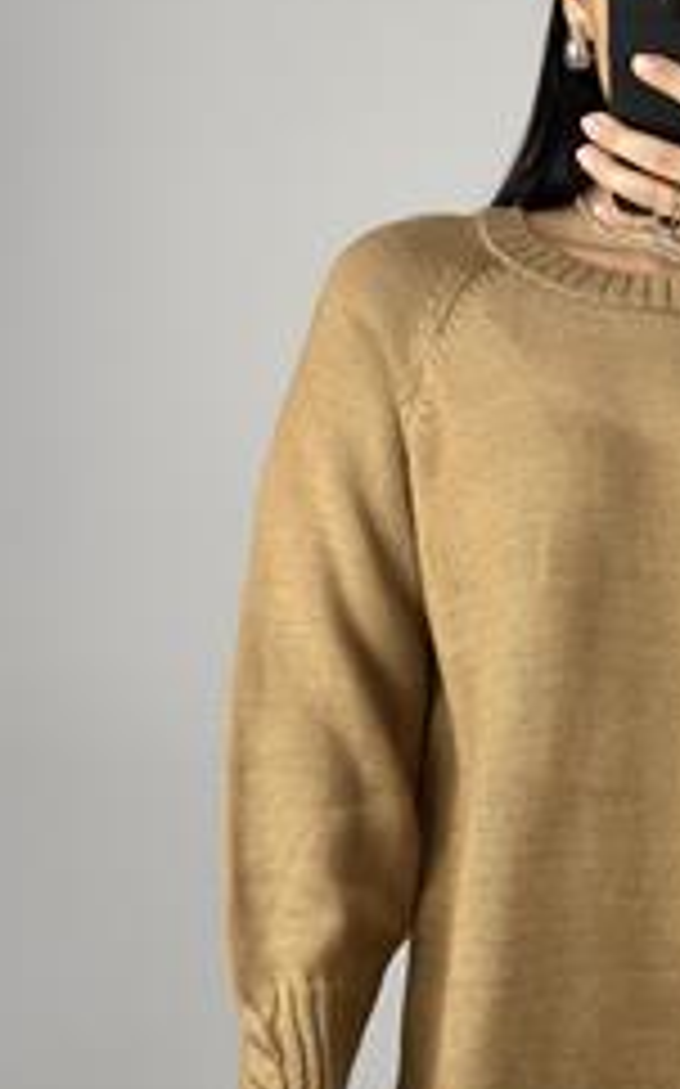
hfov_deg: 14.8
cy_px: 574
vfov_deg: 23.8
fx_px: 2583
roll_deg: -0.7
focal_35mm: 87
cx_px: 648
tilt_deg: -26.5
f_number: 1.78
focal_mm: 6.86
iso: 125
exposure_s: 1/100
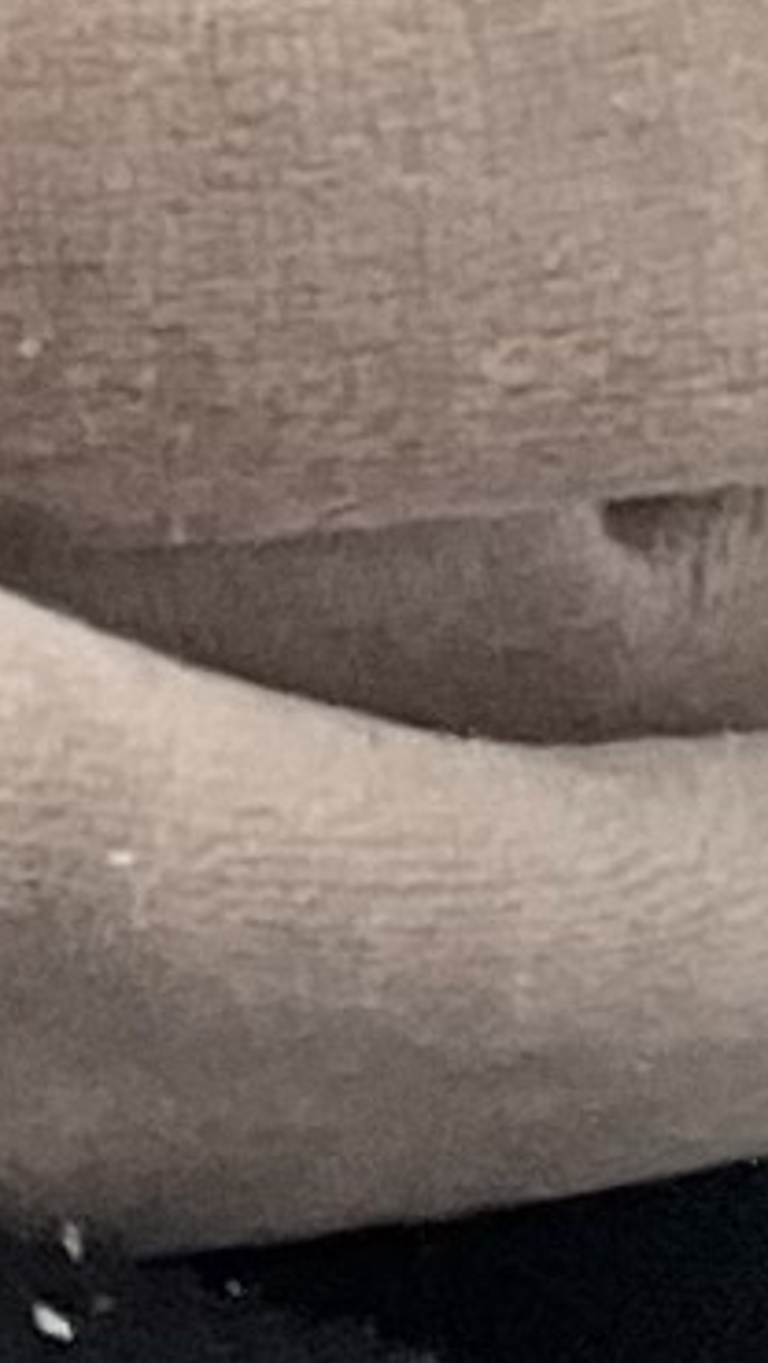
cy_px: -2818
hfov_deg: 4.9
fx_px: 8060
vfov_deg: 8.1
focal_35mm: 223
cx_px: -2284
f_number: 2.2
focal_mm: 2.71
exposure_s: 1/90
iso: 100
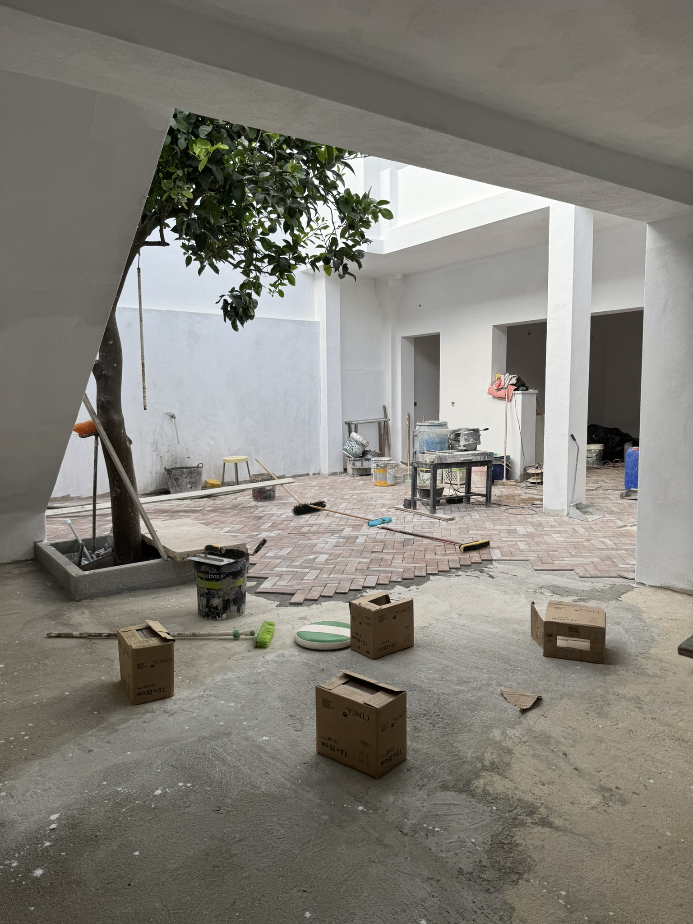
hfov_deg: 56.8
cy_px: 462
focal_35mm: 24
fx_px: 641
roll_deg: +1.3
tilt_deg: -5.3
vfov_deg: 71.6
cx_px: 346
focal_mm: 6.76
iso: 80
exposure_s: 1/1261
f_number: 1.78
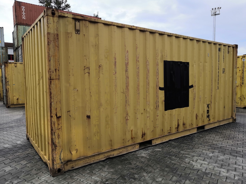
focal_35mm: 27
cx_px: 123
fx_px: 192
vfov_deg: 51.3
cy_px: 92
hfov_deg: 65.3
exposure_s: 1/194
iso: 50
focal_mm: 3.95
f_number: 1.8
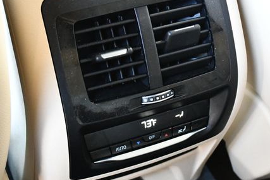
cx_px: 142
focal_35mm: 72
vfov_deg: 18.9
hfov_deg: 28.1
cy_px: 88
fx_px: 540
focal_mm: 24
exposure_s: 1/60
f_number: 4
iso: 3200
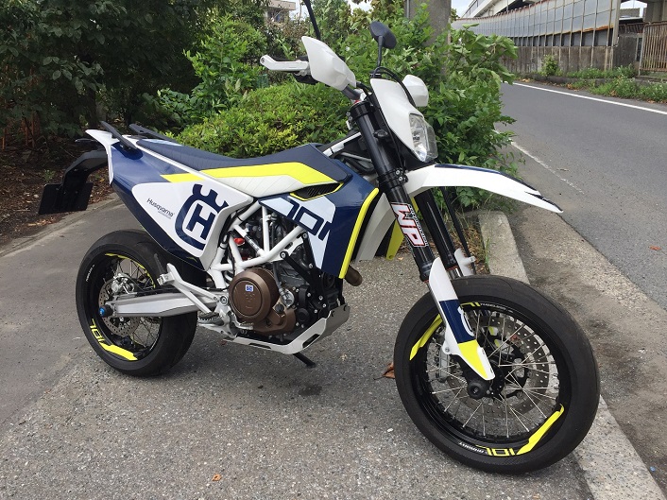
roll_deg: +2.5
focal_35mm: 29
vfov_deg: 48.2
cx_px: 334
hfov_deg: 61.7
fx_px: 559
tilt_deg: -18.0
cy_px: 250
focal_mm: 4.15
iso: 32
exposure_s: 1/1099
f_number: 2.2
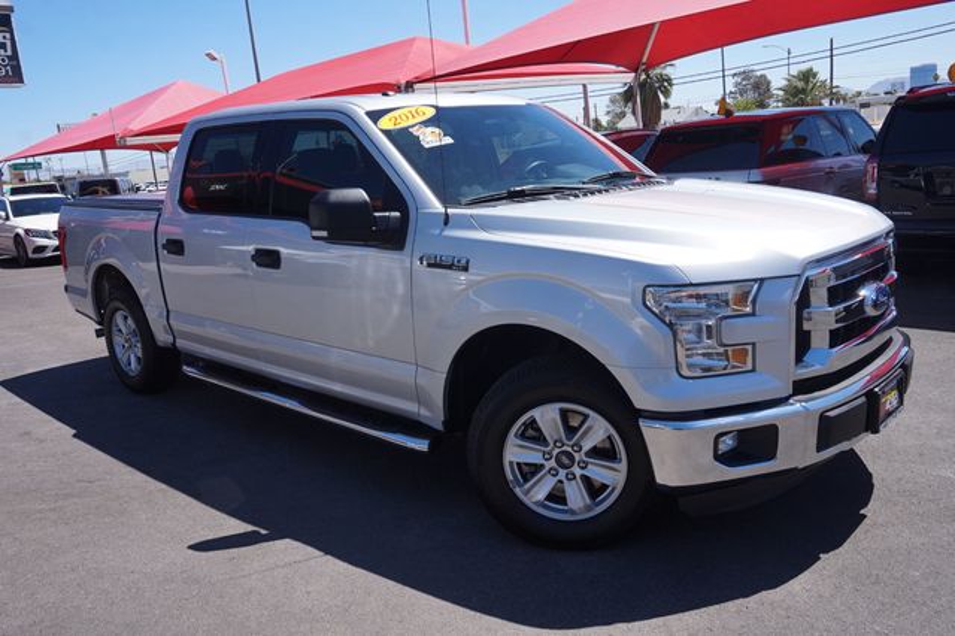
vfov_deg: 43.6
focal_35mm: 30
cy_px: 318
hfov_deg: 62.0
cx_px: 478
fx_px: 795
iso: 100
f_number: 10
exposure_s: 1/125
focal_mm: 20
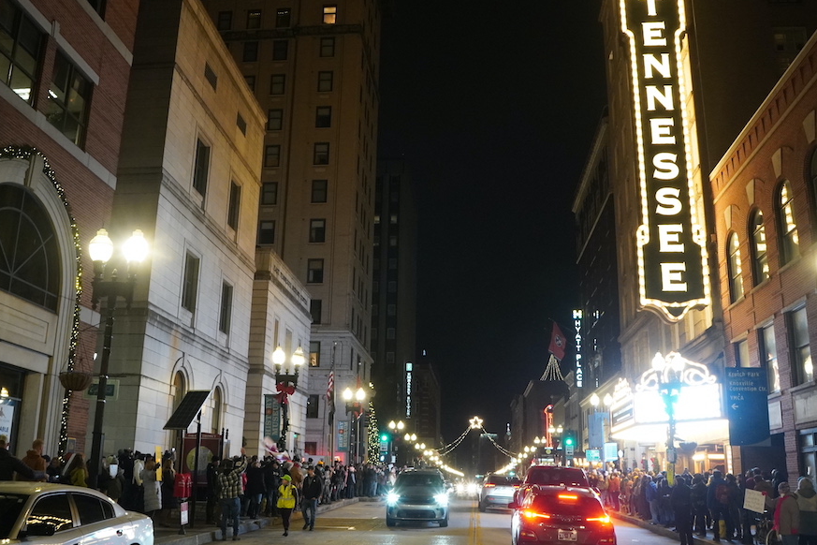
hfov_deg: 57.2
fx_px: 749
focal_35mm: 33
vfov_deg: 40.0
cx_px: 398
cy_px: 282
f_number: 4.5
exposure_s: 1/50
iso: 2000
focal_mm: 16
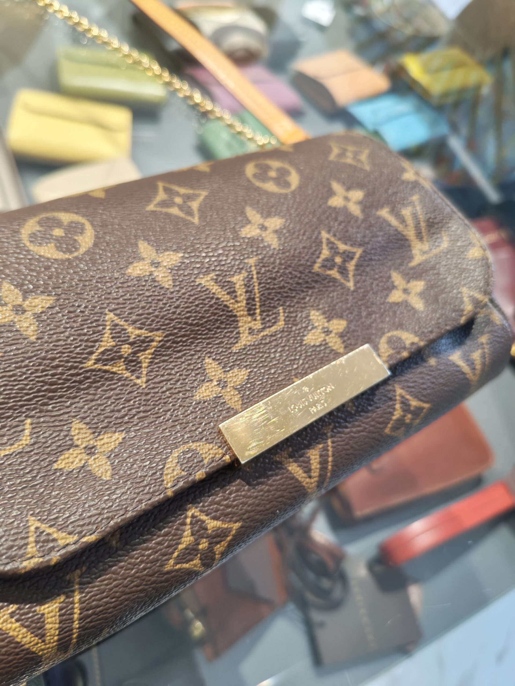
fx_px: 536
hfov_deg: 51.4
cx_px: 258
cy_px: 343
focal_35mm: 27
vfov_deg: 65.3
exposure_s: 1/100
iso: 500
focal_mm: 6.12
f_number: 1.9
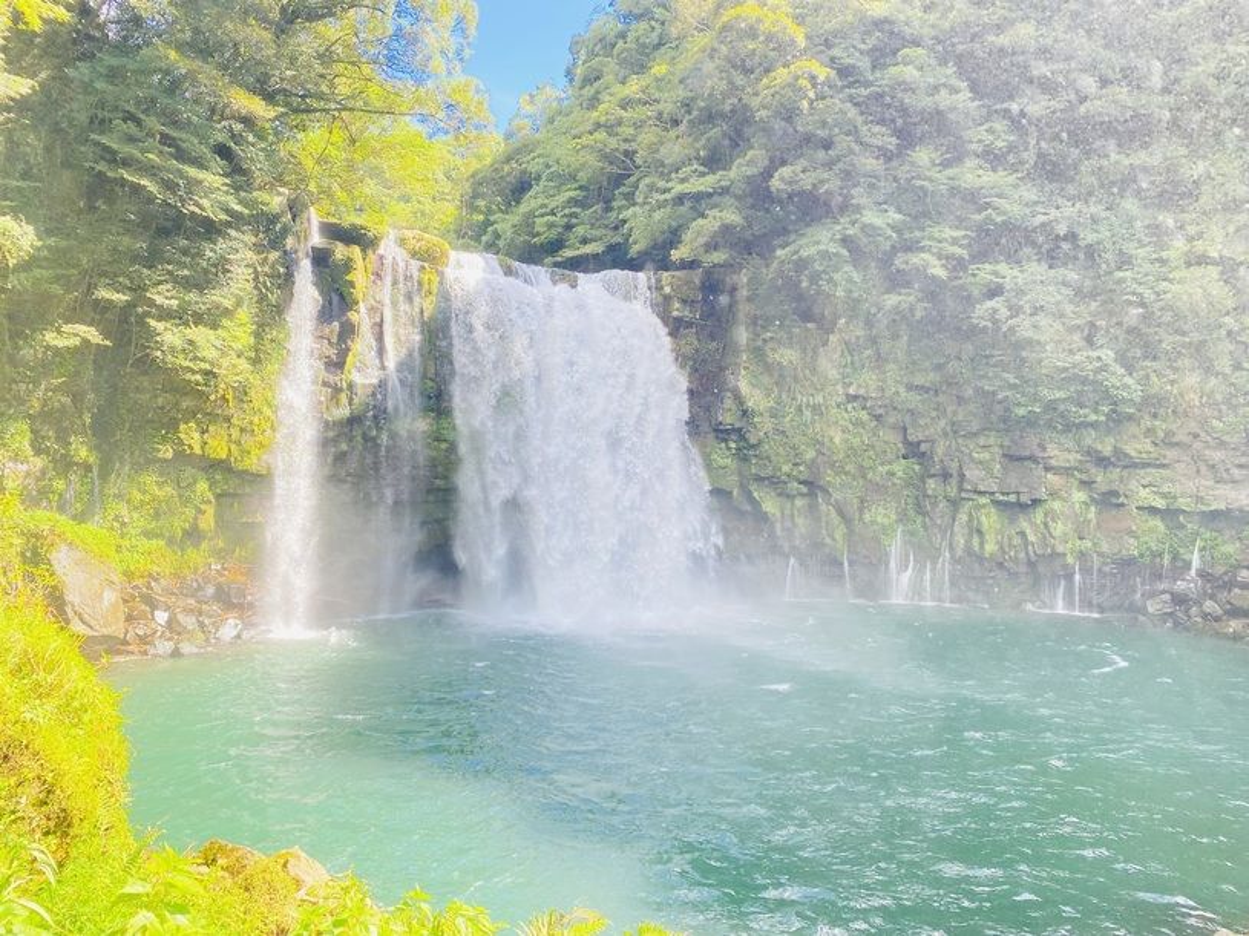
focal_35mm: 26
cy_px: 468
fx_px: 938
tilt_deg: +1.6
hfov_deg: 67.3
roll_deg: -0.4
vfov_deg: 53.1
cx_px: 624
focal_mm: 4.25
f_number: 1.8
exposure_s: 1/226
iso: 32
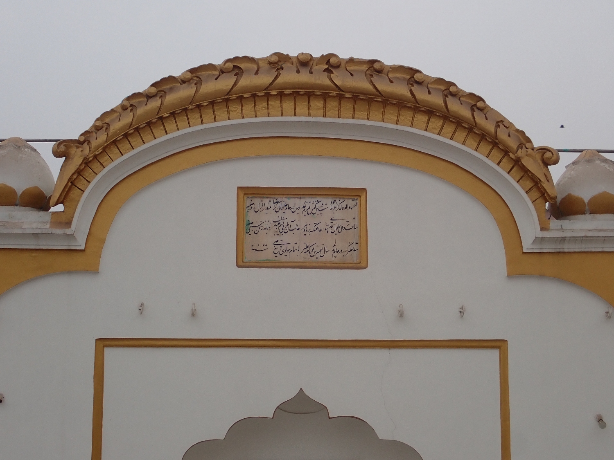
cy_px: 230
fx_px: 1242
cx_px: 307
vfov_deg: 21.0
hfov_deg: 27.8
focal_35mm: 70
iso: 100
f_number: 5.6
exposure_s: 1/320
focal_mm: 12.6
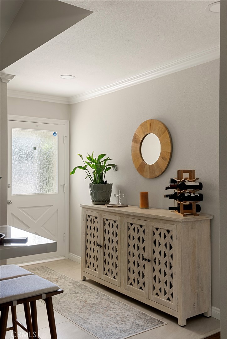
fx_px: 312
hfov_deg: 40.0
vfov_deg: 57.2
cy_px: 170
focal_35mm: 33
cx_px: 114
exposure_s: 1/1.67
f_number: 11
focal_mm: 33
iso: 200
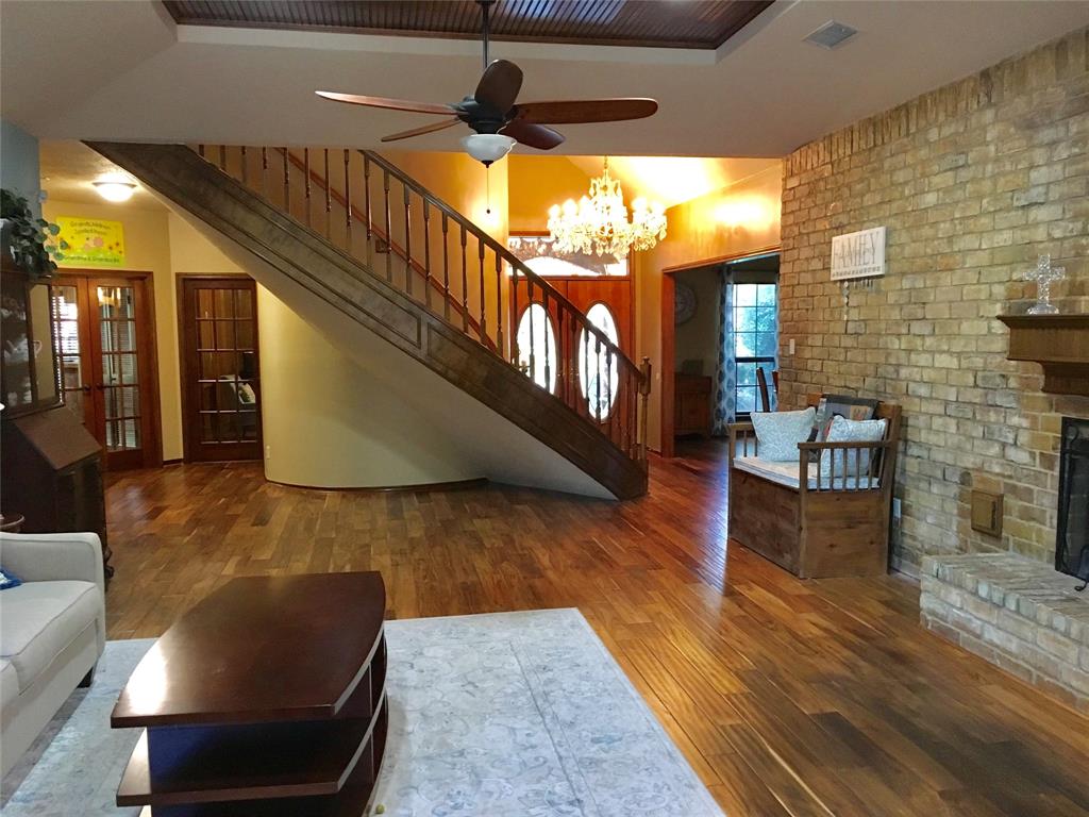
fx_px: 912
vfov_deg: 48.2
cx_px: 544
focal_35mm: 29
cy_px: 408
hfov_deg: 61.7
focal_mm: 4.15
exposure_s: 1/30
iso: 200
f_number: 2.2
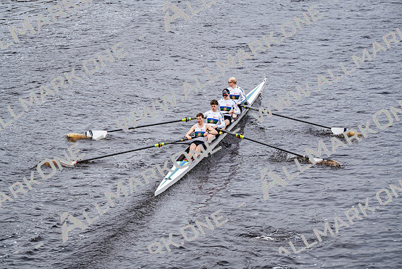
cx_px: 201
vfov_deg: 6.9
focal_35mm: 200
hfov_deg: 10.3
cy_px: 134
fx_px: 2234
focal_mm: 200
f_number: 2.8
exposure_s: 1/2000
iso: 200
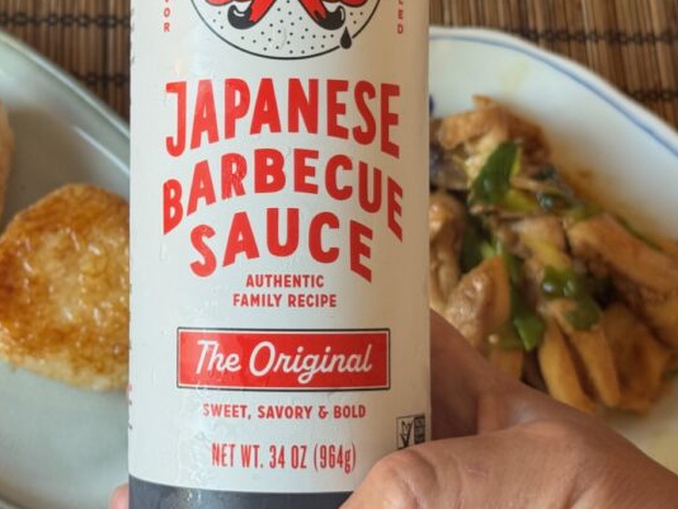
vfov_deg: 21.2
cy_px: 154
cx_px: 260
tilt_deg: -66.4
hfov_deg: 28.1
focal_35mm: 69
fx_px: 1352
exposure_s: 1/60
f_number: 1.78
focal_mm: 6.76
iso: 125
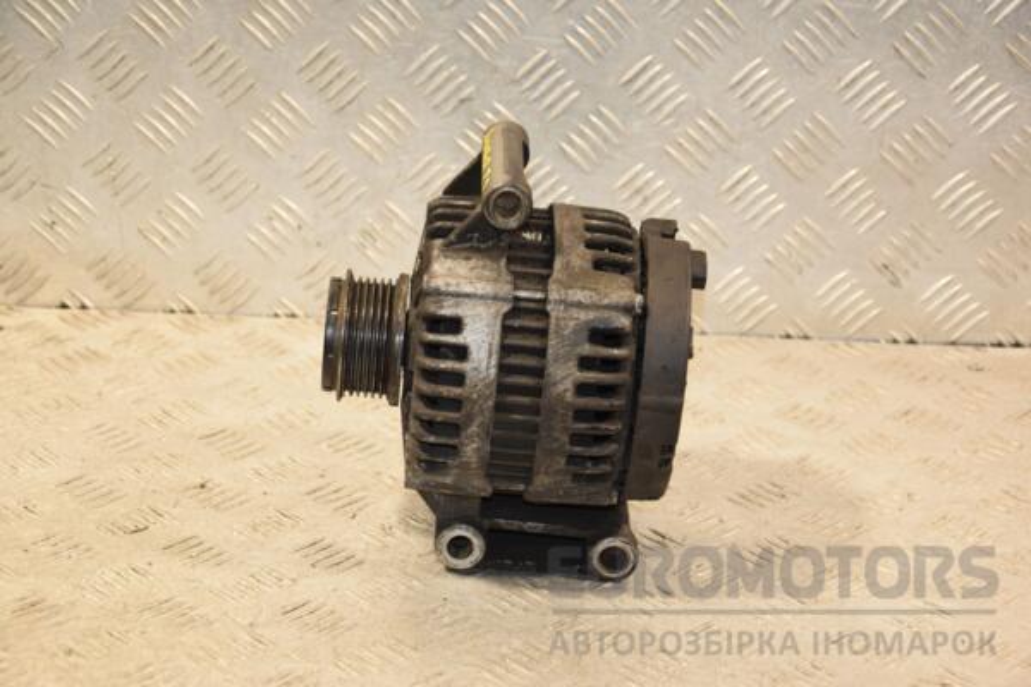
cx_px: 516
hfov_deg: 23.4
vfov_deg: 15.7
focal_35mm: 87
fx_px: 2491
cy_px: 344
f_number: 5.6
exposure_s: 1/200
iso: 800
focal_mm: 58
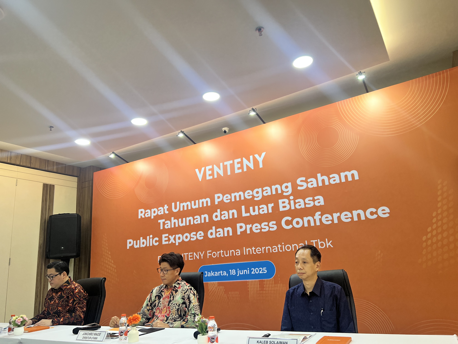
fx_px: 344
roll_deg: +4.4
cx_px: 229
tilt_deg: +15.8
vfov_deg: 53.1
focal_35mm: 26
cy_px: 172
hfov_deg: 67.3
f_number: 1.5
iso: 80
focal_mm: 5.7
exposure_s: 1/100
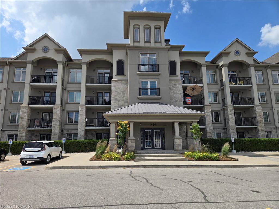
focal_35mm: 23
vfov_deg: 58.9
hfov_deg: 73.9
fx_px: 185
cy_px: 104
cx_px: 140
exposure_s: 1/1879
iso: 25
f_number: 1.8
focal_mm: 5.4
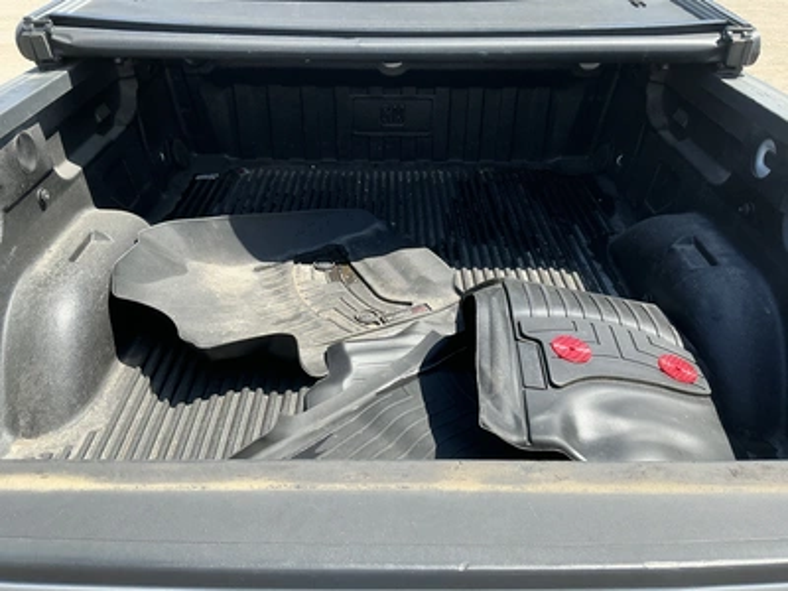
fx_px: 637
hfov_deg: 63.4
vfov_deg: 49.7
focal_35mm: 28
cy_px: 296
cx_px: 394
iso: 25
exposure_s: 1/666
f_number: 1.8
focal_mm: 3
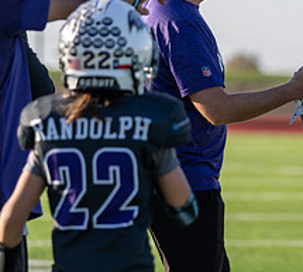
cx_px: 416
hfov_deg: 4.5
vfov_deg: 4.1
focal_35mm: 405
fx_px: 3811
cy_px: 185
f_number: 2.8
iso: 100
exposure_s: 1/1600
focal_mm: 133
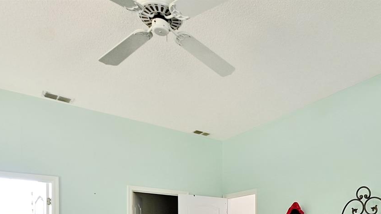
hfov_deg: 60.5
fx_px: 303
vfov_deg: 33.4
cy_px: 241
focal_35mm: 30
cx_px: 289
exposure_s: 1/100
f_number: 5
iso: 1000
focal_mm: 10
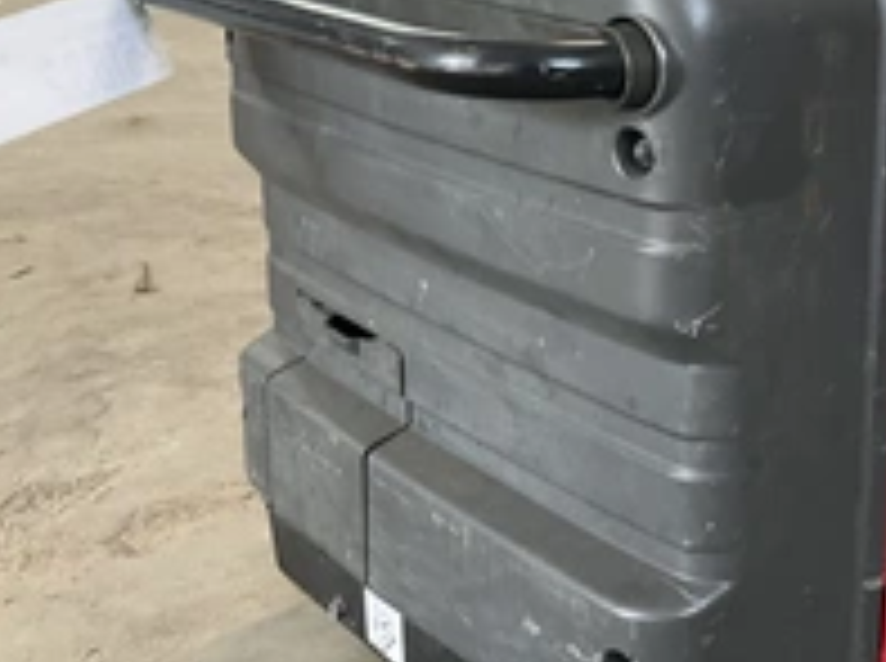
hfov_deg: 31.5
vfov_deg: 24.7
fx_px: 1507
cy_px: 261
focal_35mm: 59
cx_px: 765
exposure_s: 1/60
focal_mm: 3
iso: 200
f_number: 1.8
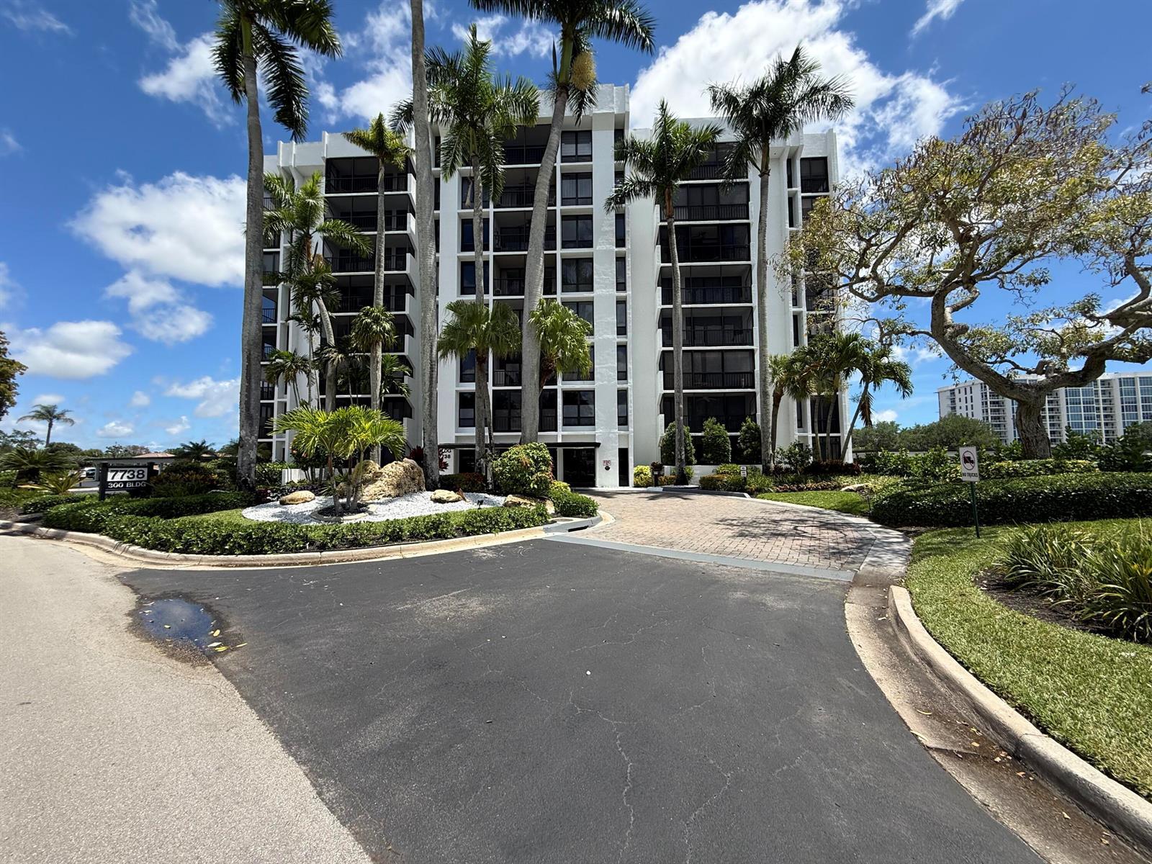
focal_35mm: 14
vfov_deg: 85.7
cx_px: 576
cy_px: 432
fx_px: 466
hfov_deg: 102.1
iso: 50
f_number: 2.2
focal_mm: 2.22
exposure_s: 1/1534
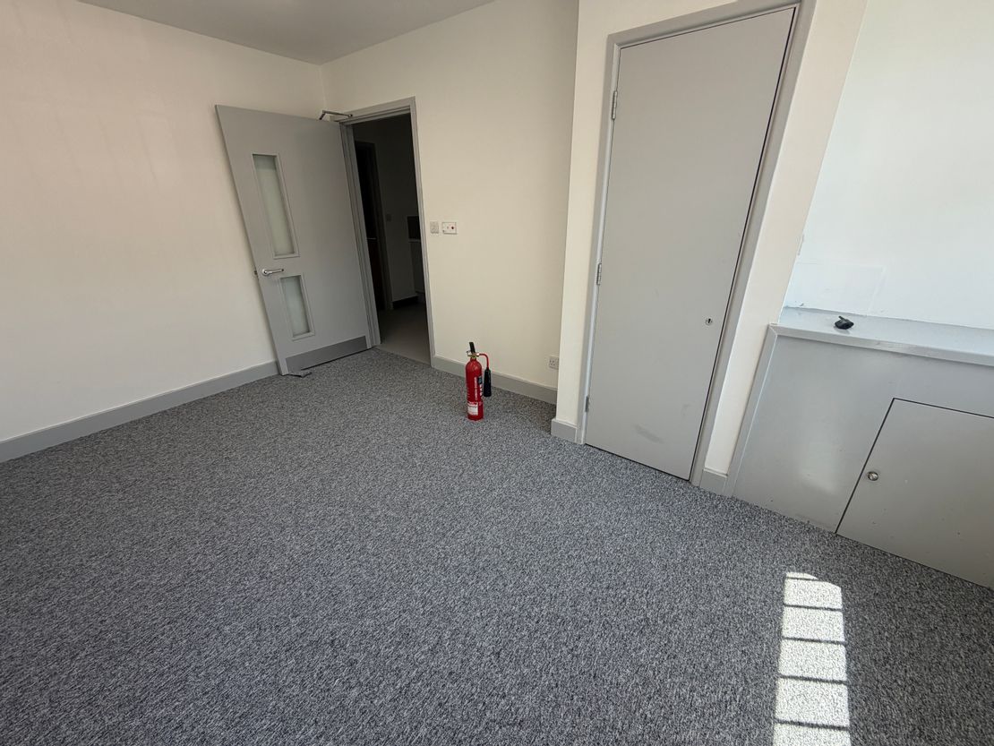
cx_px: 497
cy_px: 373
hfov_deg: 102.1
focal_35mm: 14
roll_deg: +1.8
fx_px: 402
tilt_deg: -22.3
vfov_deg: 85.7
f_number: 2.2
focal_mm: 2.22
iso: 40
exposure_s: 1/152
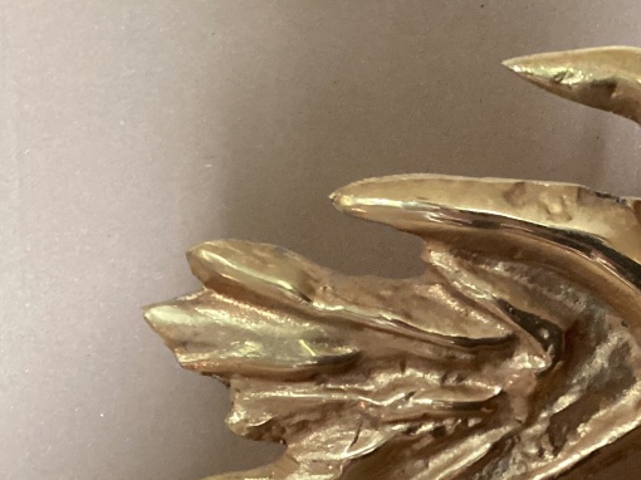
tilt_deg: -17.8
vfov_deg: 19.8
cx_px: 567
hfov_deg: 25.9
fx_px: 1351
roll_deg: -4.0
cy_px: 422
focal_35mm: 73
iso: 400
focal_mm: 3.3
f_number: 2.4
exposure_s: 1/25
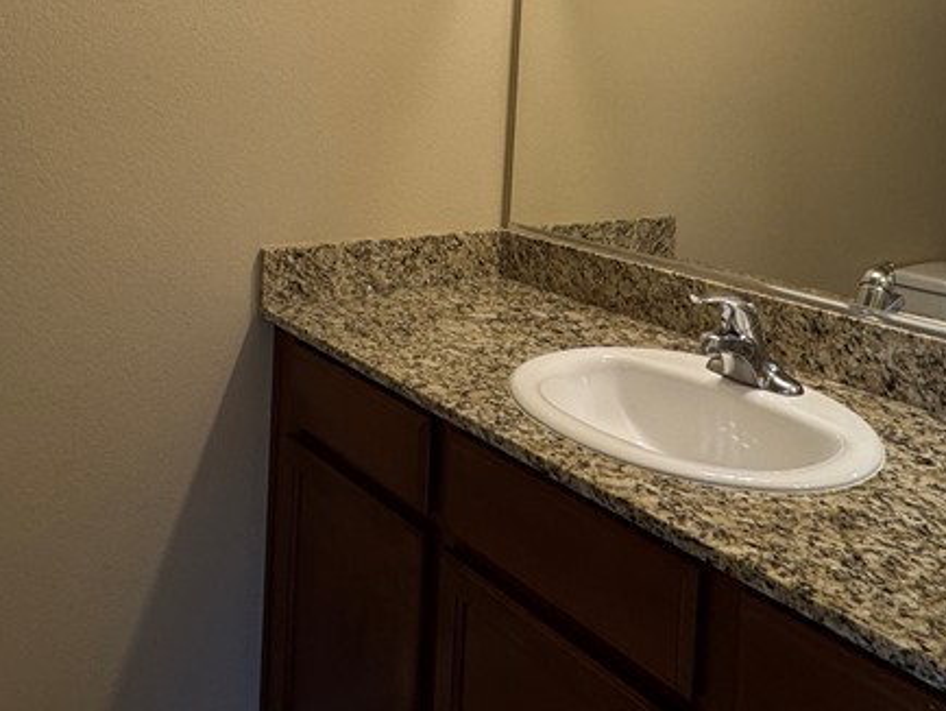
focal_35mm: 33
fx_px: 902
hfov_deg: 55.3
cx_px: 471
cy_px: 100
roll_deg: -3.2
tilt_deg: -1.6
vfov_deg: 40.4
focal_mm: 2.22
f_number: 2.2
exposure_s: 1/60
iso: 160
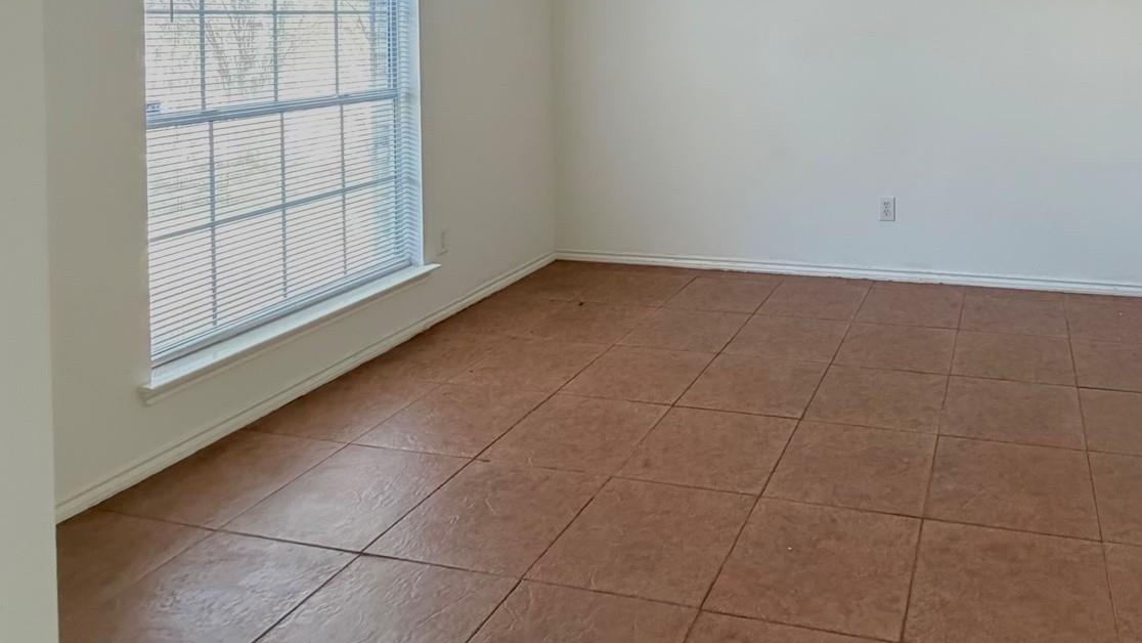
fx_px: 848
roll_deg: +0.9
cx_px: 819
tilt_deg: -0.5
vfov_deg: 37.7
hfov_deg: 64.9
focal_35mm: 28
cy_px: 24
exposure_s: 1/60
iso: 1000
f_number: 2.2
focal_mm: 2.22
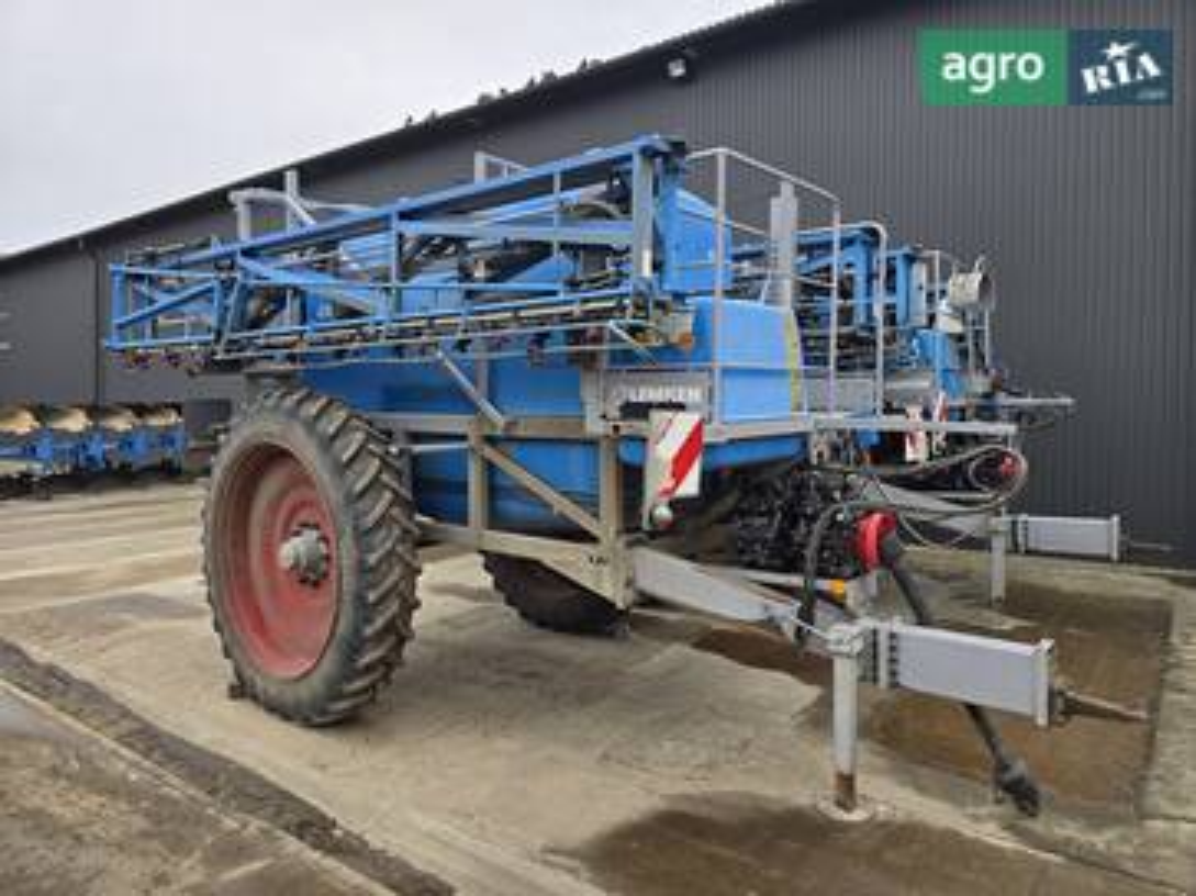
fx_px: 794
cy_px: 448
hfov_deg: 73.9
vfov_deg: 58.9
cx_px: 598
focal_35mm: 23
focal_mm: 6.3
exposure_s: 1/267
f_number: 1.7
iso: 12
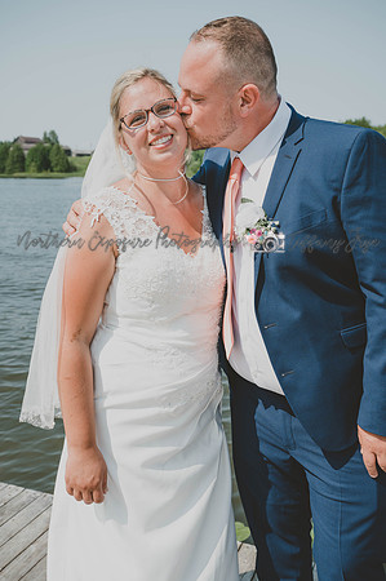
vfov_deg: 50.7
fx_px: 613
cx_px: 193
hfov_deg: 35.0
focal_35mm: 38
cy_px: 290
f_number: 6.3
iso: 100
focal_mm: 38
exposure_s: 1/320
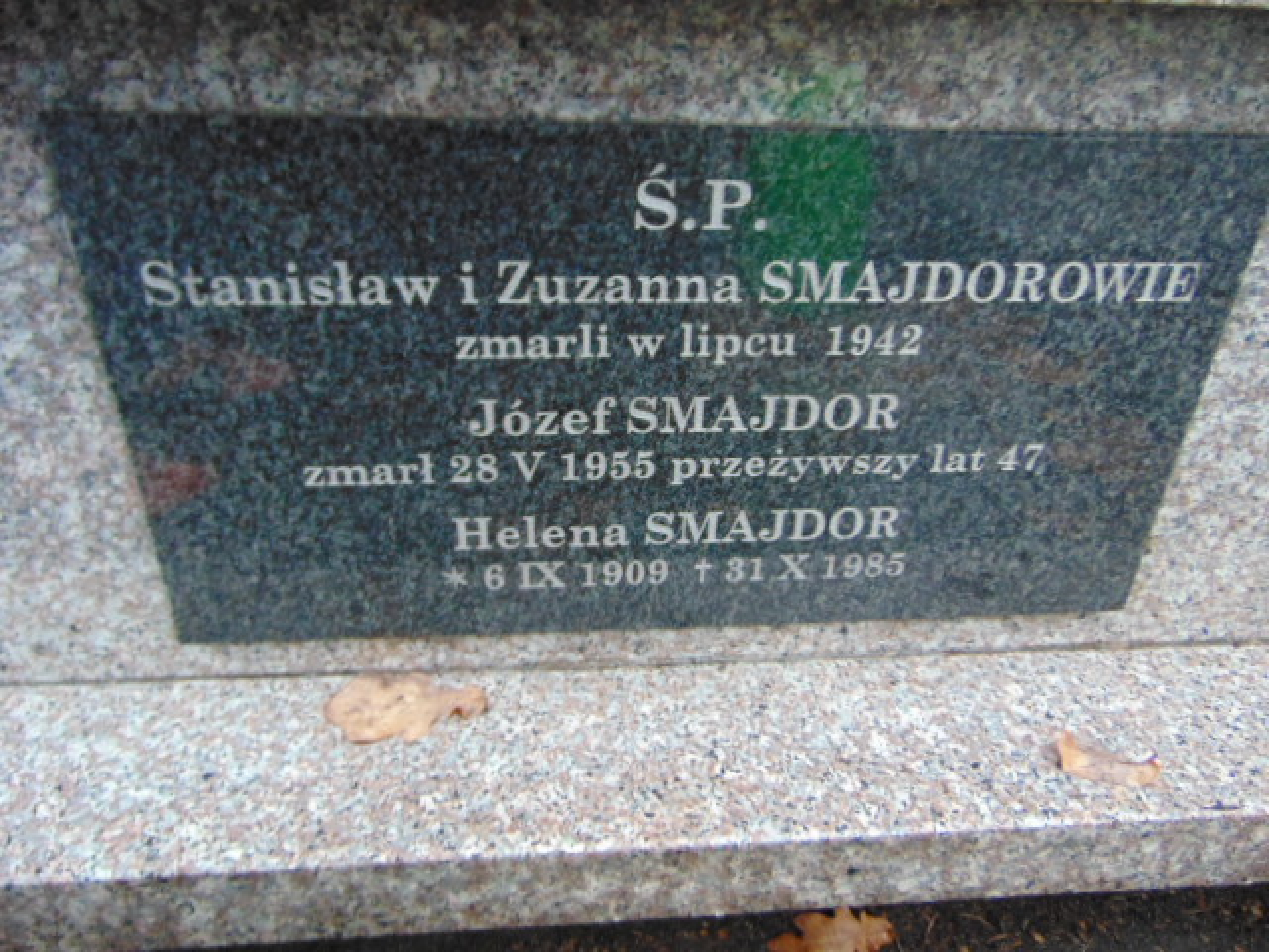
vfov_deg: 54.9
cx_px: 634
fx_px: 916
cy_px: 476
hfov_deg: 69.4
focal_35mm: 25
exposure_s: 1/100
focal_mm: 4.5
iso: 400
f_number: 3
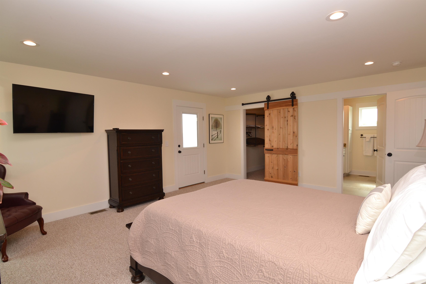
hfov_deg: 90.0
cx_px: 213
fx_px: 213
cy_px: 142
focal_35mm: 18
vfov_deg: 67.4
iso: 400
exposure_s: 1/100
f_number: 5
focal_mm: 12
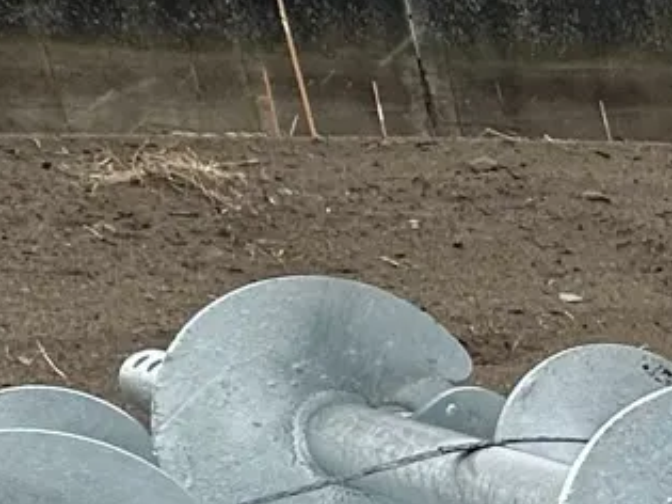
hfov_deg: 15.1
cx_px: 1521
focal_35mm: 91
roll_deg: +0.9
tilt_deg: -21.9
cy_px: 880
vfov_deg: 14.5
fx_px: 1766
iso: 40
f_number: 2.2
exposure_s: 1/461
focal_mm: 2.22
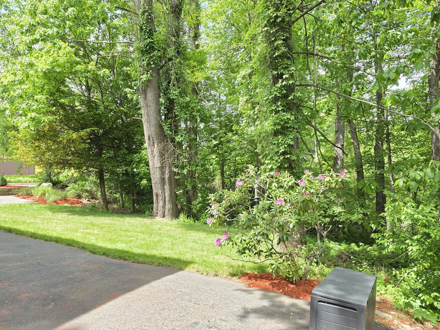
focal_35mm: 23
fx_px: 292
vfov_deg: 58.9
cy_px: 165
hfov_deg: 73.9
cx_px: 220
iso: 32
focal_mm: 6.5
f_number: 1.4
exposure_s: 1/359
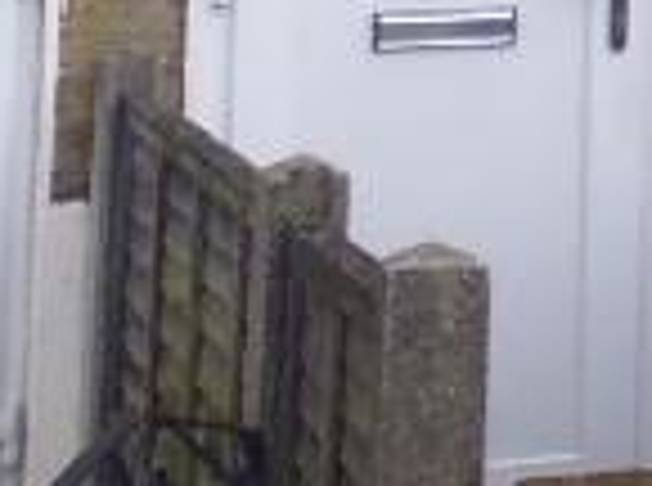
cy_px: -729
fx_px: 3194
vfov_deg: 8.0
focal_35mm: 170
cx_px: 1533
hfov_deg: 10.2
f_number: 2.8
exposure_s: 1/60
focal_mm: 4.3
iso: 200
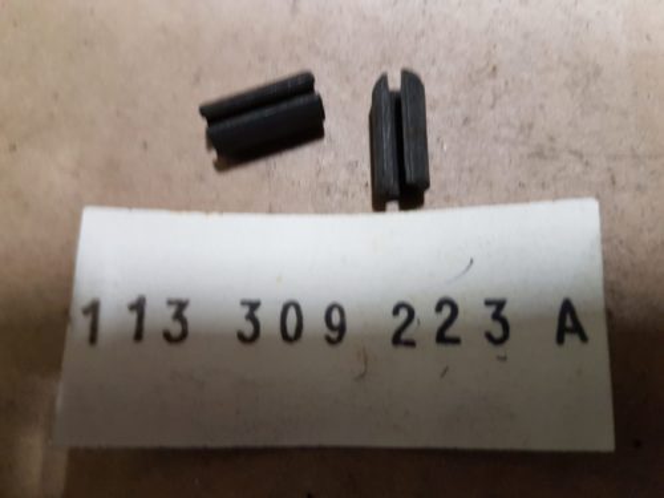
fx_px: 499
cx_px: 332
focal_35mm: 26
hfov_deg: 67.3
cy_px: 249
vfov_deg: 53.1
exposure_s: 1/13
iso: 200
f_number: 1.7
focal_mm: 4.2
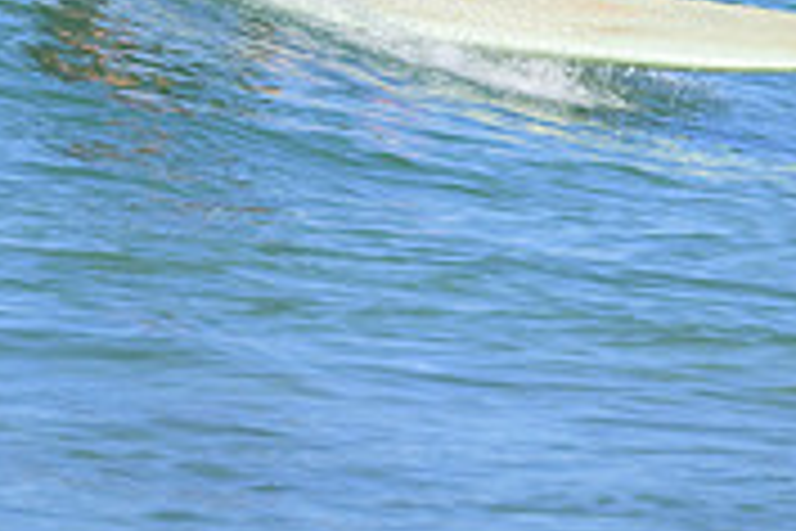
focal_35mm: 2231
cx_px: 427
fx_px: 49326
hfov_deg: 0.9
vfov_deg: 0.6
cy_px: -115
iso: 1600
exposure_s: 1/2000
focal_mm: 680
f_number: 11
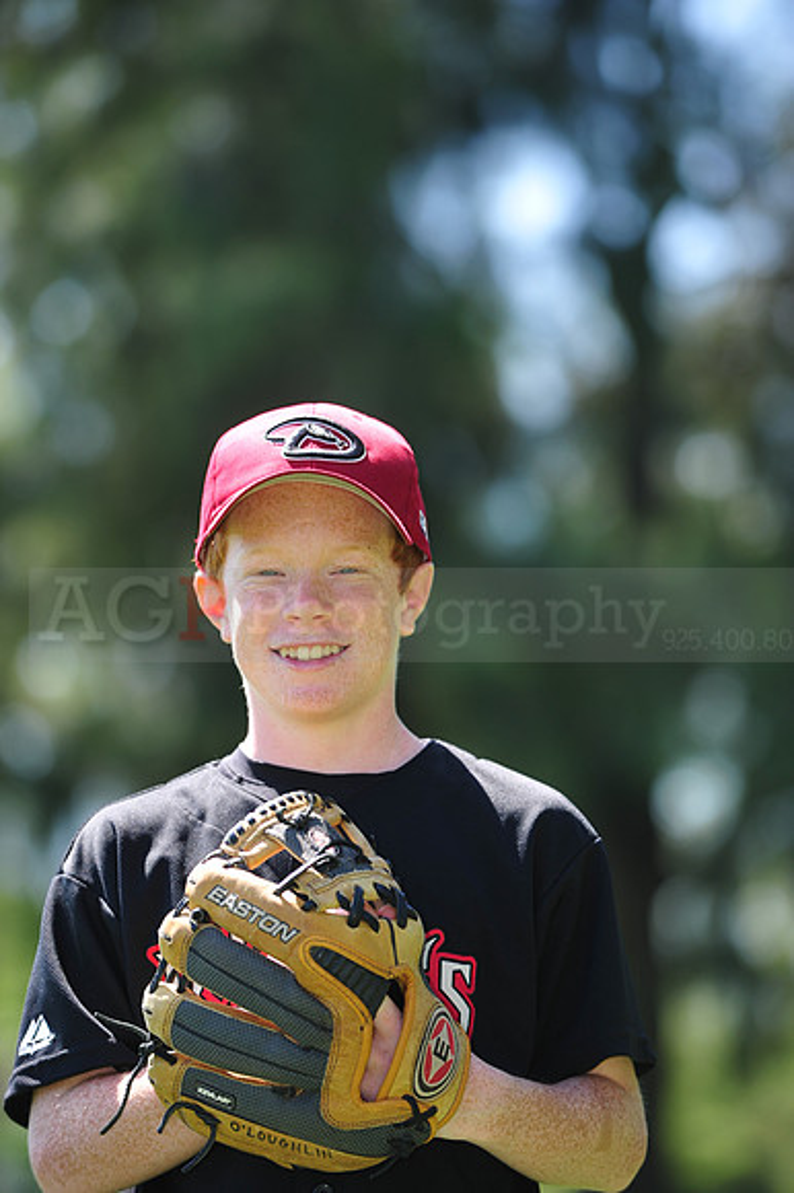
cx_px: 397
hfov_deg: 6.9
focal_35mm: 200
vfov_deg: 10.3
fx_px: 6624
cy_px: 596
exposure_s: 1/400
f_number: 4.5
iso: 200
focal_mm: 200
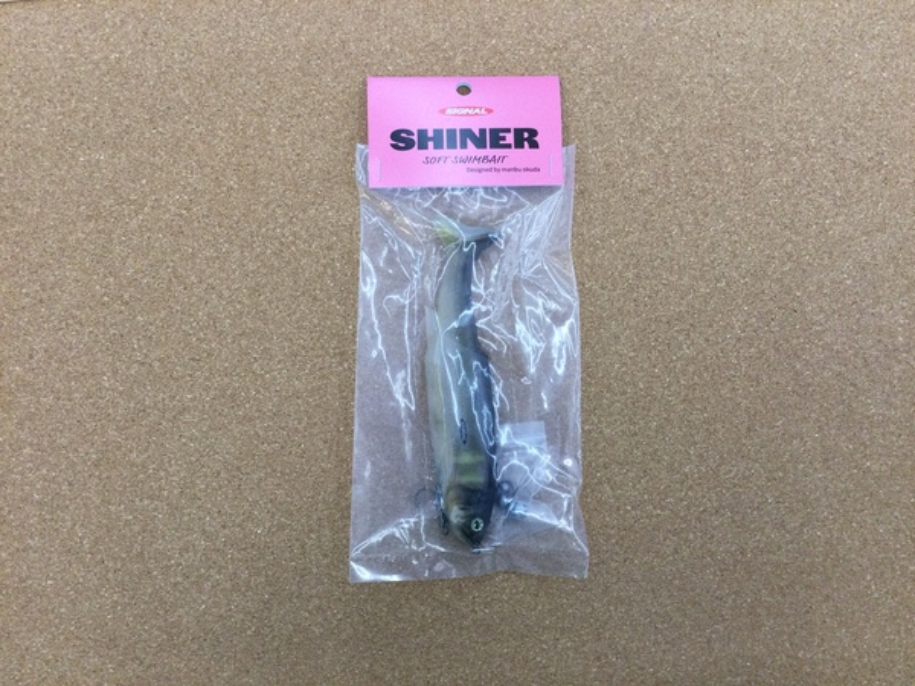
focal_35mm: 31
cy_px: 343
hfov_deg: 58.4
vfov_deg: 45.4
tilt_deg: -83.7
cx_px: 458
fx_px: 819
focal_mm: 3.3
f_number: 2.4
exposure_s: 1/30
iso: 32
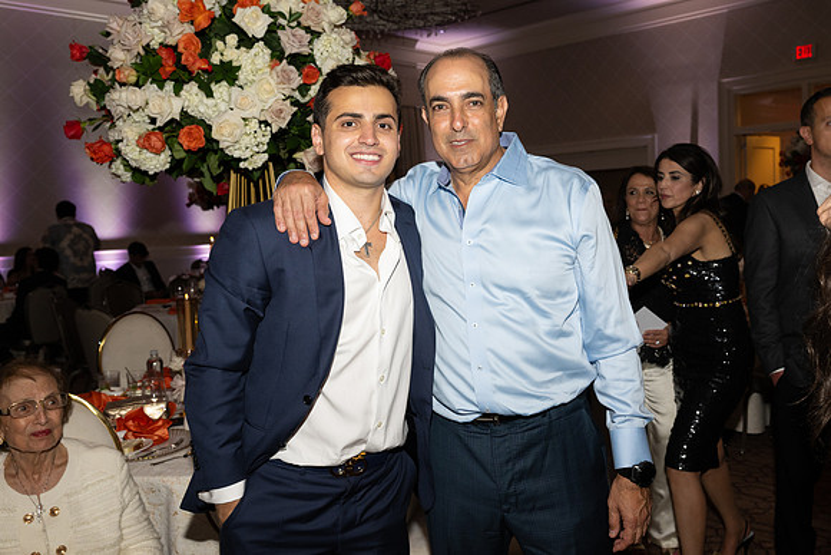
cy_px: 264
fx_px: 793
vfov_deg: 38.5
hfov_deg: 55.2
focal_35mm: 34
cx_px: 467
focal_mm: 30.5
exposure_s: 1/100
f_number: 5.6
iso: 800
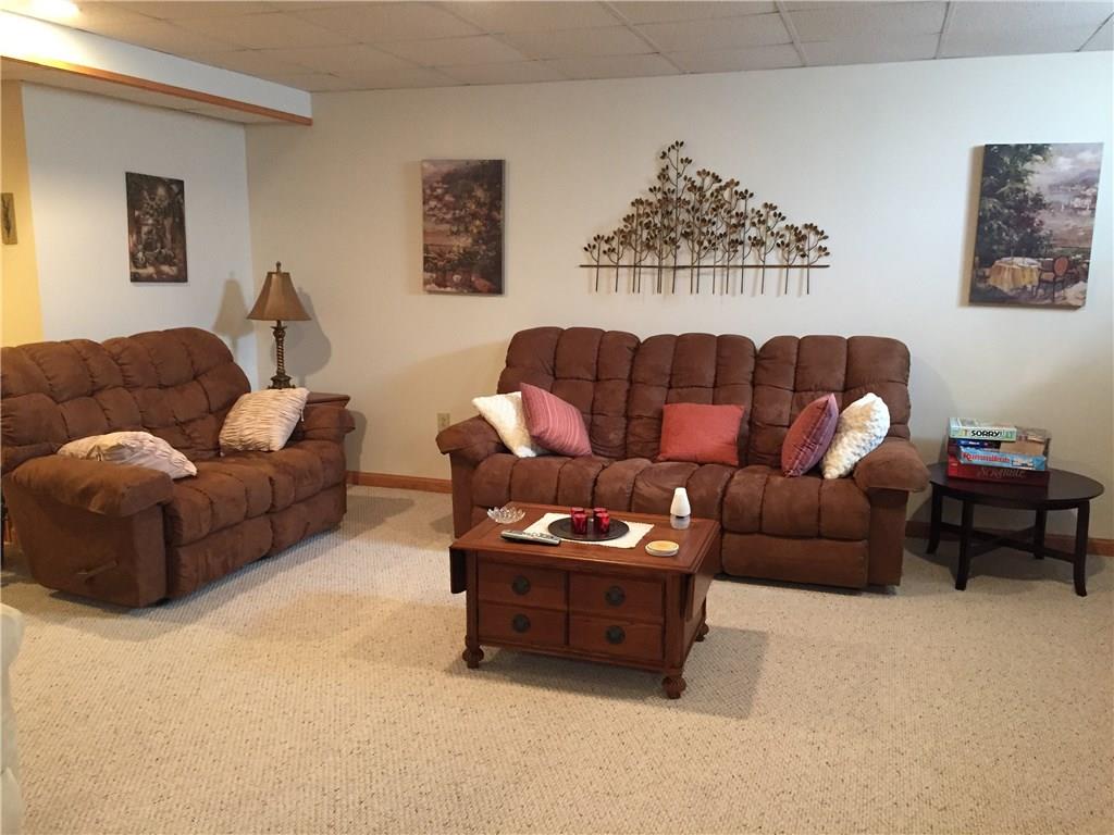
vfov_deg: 48.2
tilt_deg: -9.5
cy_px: 418
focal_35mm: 29
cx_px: 557
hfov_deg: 61.7
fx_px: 933
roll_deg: -0.3
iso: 250
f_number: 2.2
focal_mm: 4.15
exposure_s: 1/20
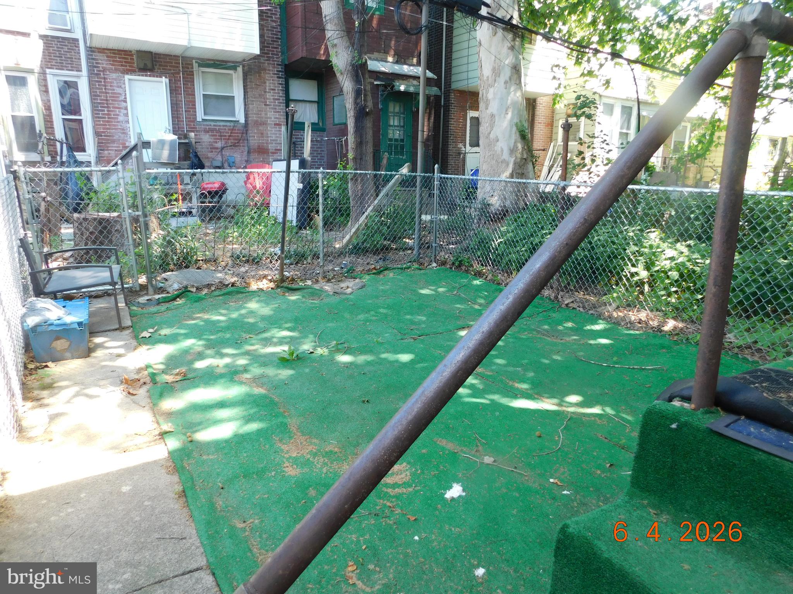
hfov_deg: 73.9
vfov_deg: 58.9
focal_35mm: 23
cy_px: 297
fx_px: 527
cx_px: 396
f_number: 3
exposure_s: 1/80
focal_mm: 4
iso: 125
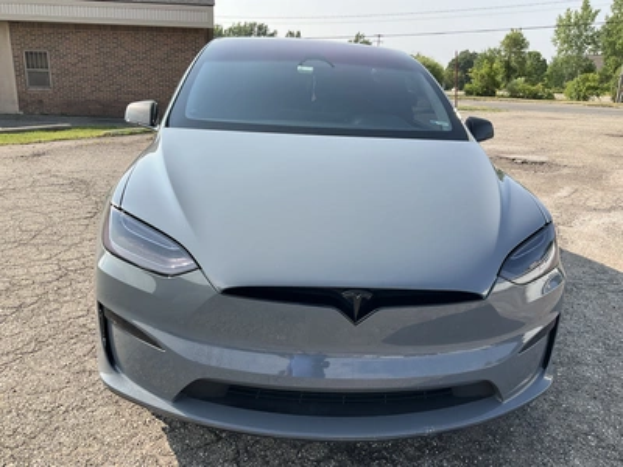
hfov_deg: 61.7
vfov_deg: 48.2
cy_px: 234
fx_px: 522
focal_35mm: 29
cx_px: 312
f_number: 1.8
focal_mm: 3
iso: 25
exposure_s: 1/929
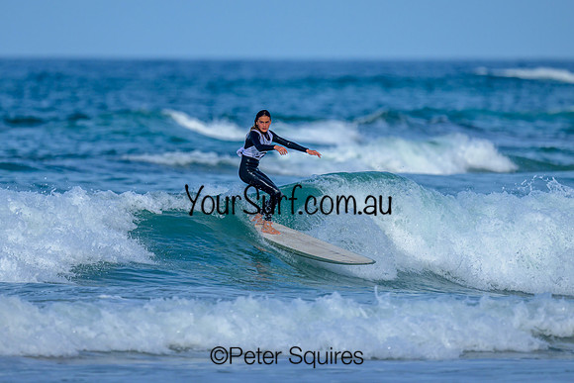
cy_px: 158
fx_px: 17542
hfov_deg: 1.9
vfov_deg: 1.3
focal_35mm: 1100
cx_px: 232
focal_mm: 800
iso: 220
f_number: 6.3
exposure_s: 1/2000
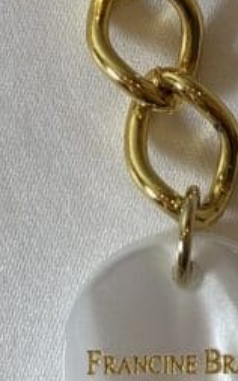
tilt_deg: -84.5
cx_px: 107
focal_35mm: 223
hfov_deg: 5.9
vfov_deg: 9.2
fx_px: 2316
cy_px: -137
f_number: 1.6
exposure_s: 1/104
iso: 25
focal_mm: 5.96
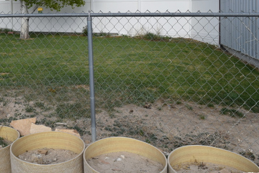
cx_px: 66
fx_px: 295
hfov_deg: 45.8
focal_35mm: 41
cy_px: 45
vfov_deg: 32.2
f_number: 9
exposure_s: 1/320
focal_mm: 18
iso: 200
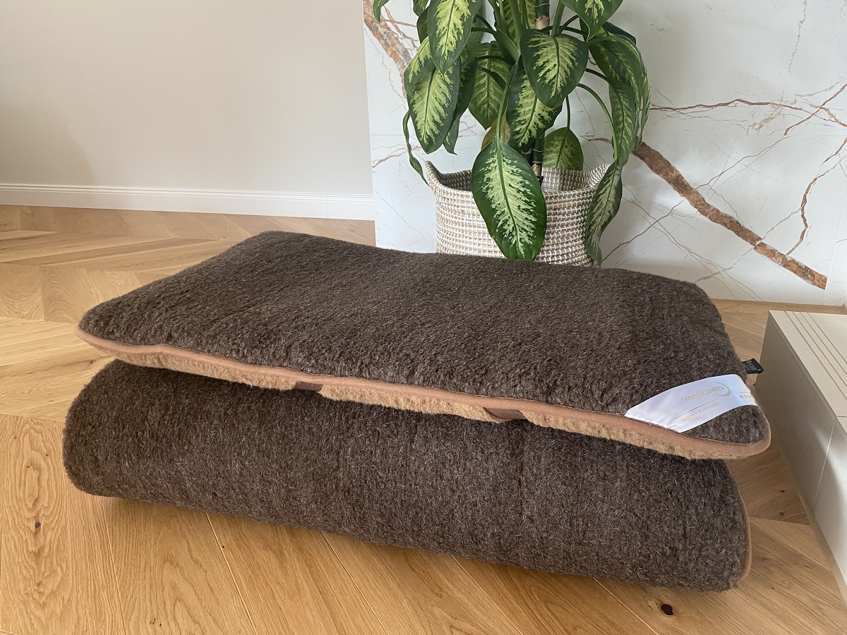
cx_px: 424
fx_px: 636
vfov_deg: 53.1
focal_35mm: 26
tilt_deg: -21.3
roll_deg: +1.0
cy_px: 318
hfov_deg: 67.3
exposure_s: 1/64
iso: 125
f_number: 1.8
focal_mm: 4.25
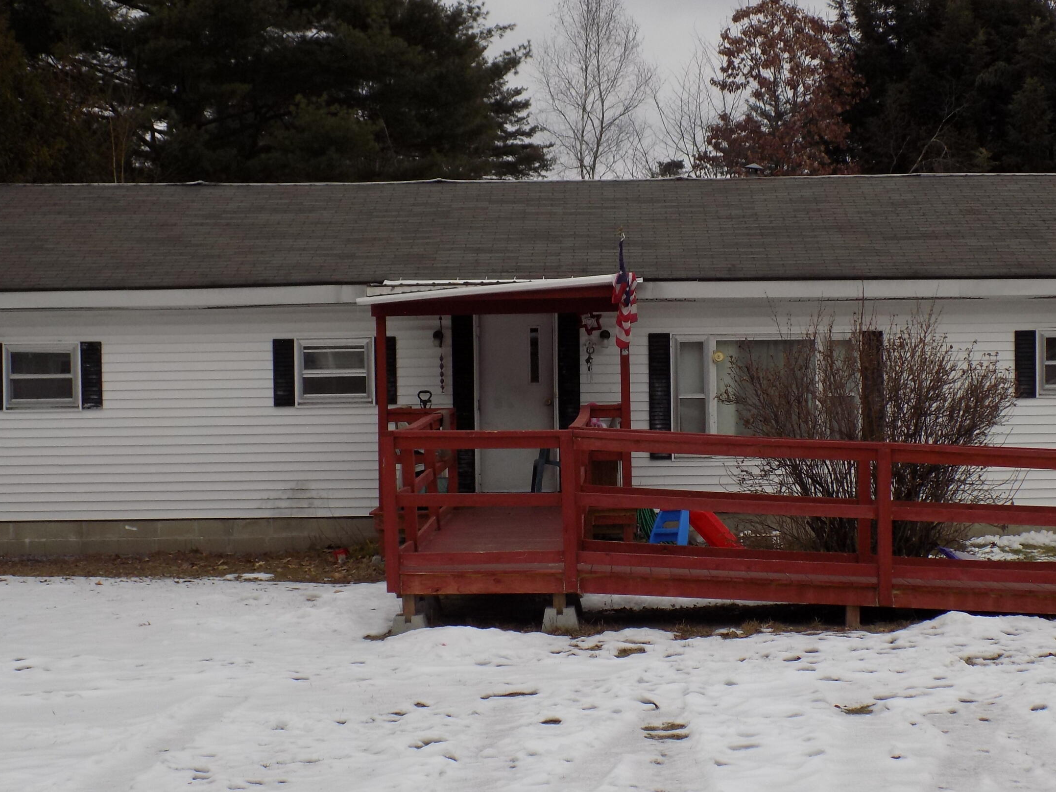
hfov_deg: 30.2
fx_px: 1952
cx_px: 627
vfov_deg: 22.9
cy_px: 477
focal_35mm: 64
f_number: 3.7
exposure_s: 1/200
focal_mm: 8.1
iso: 80
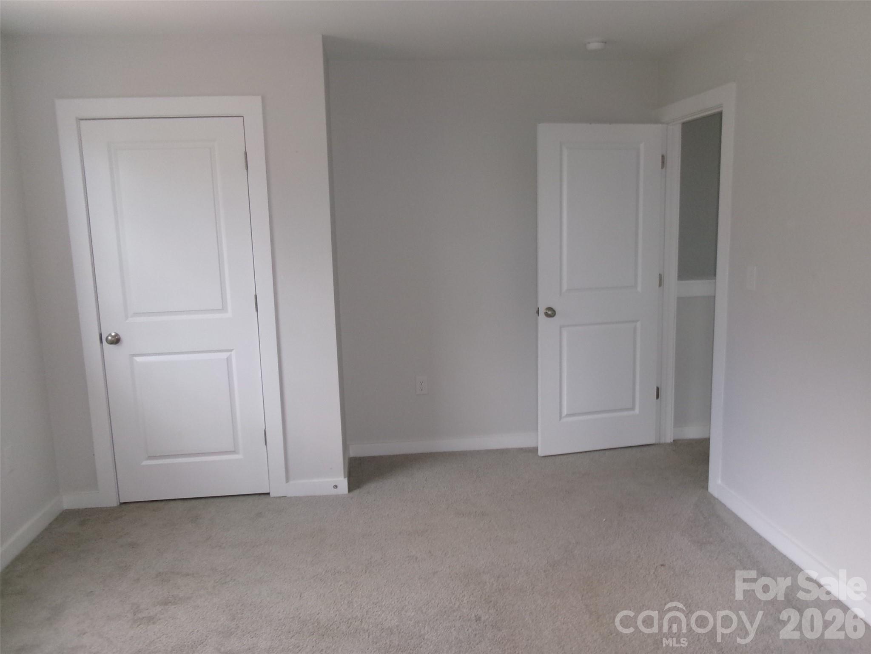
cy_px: 327
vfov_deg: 49.7
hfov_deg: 63.4
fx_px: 705
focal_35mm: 28
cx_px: 436
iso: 200
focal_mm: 5.1
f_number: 3.9
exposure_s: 1/34
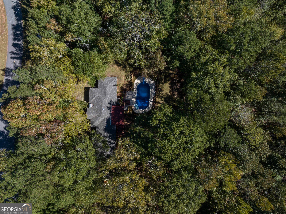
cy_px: 107
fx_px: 198
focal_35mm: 24
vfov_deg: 56.8
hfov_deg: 71.6
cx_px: 143
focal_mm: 12.29
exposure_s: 1/120
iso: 100
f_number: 9
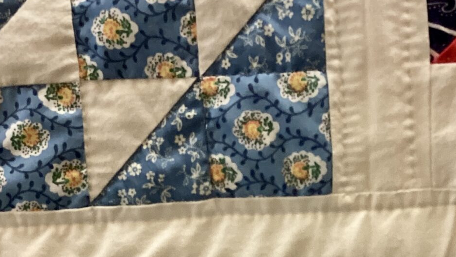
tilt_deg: -22.5
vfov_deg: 12.6
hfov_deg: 23.1
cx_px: 284
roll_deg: -1.0
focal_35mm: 92
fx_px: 1113
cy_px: 376
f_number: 2.4
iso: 250
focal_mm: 3.3
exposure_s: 1/33
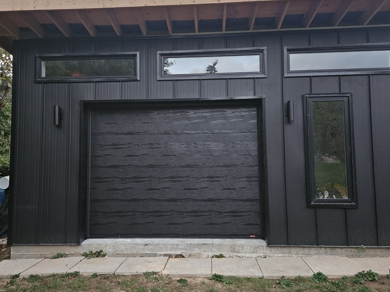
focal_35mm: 26
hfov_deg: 67.3
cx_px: 190
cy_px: 128
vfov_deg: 53.0
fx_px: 293
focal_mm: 5.4
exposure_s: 1/24
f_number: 1.8
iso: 1000
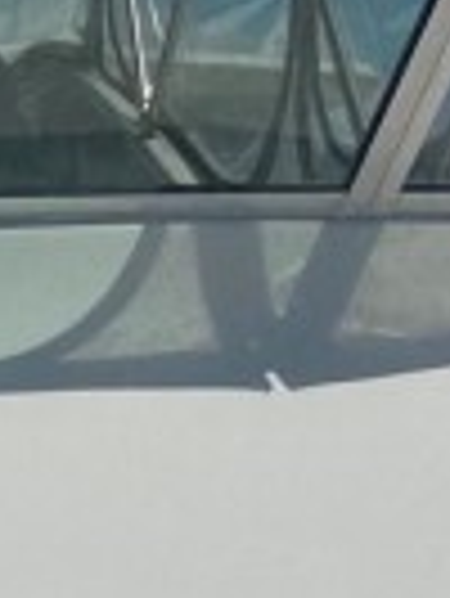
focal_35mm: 117
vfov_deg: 14.6
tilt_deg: -20.1
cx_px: -554
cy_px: 1102
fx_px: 2025
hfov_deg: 11.1
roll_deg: +0.5
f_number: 1.8
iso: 40
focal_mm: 4.25
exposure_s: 1/18868
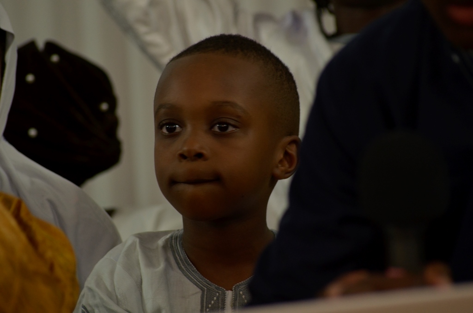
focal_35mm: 330
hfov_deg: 6.3
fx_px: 4326
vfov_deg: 4.1
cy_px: 156
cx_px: 236
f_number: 5
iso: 640
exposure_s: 1/50
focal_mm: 220
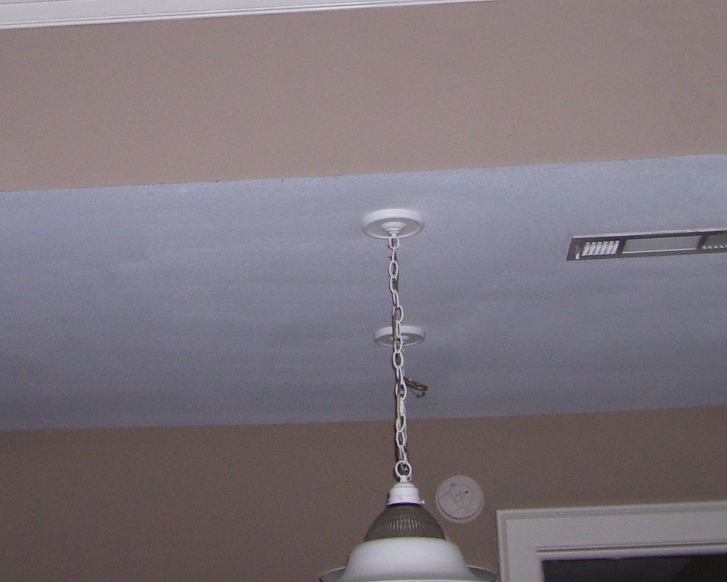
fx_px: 1614
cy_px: 22
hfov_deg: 24.9
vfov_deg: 19.9
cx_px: 136
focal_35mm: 75
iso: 125
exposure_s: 1/60
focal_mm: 6
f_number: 2.7
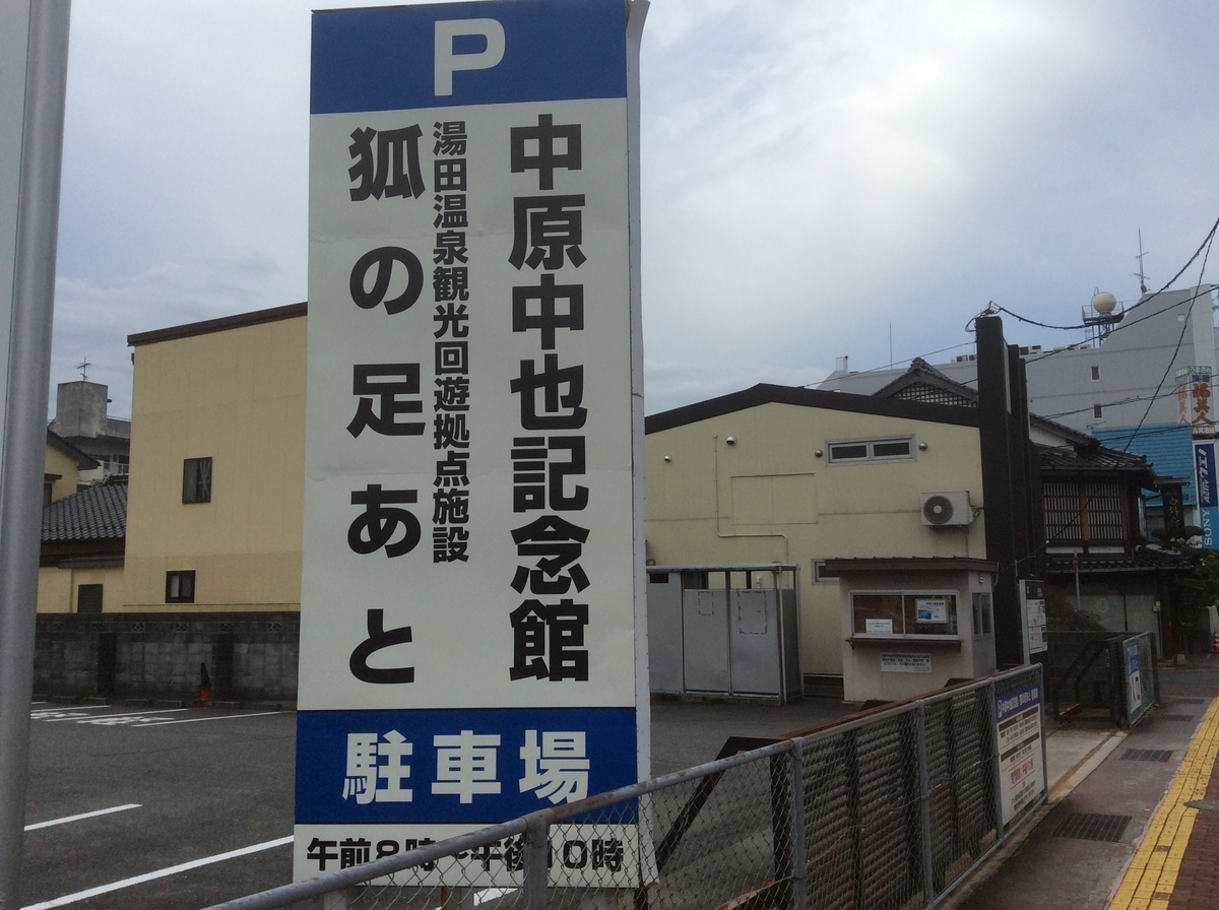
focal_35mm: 32
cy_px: 455
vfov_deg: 44.0
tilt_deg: +7.8
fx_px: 1125
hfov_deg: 56.9
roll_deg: -0.5
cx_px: 610
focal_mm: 3.3
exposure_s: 1/853
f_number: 2.4
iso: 32
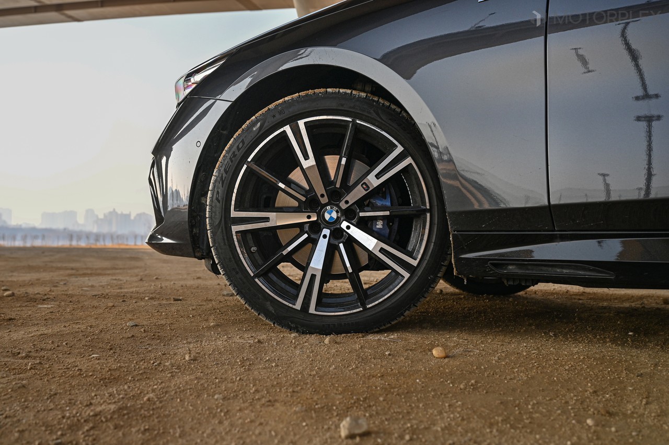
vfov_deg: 37.8
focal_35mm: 35
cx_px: 334
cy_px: 222
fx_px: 650
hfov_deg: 54.5
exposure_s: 1/250
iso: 200
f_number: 5
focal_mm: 35
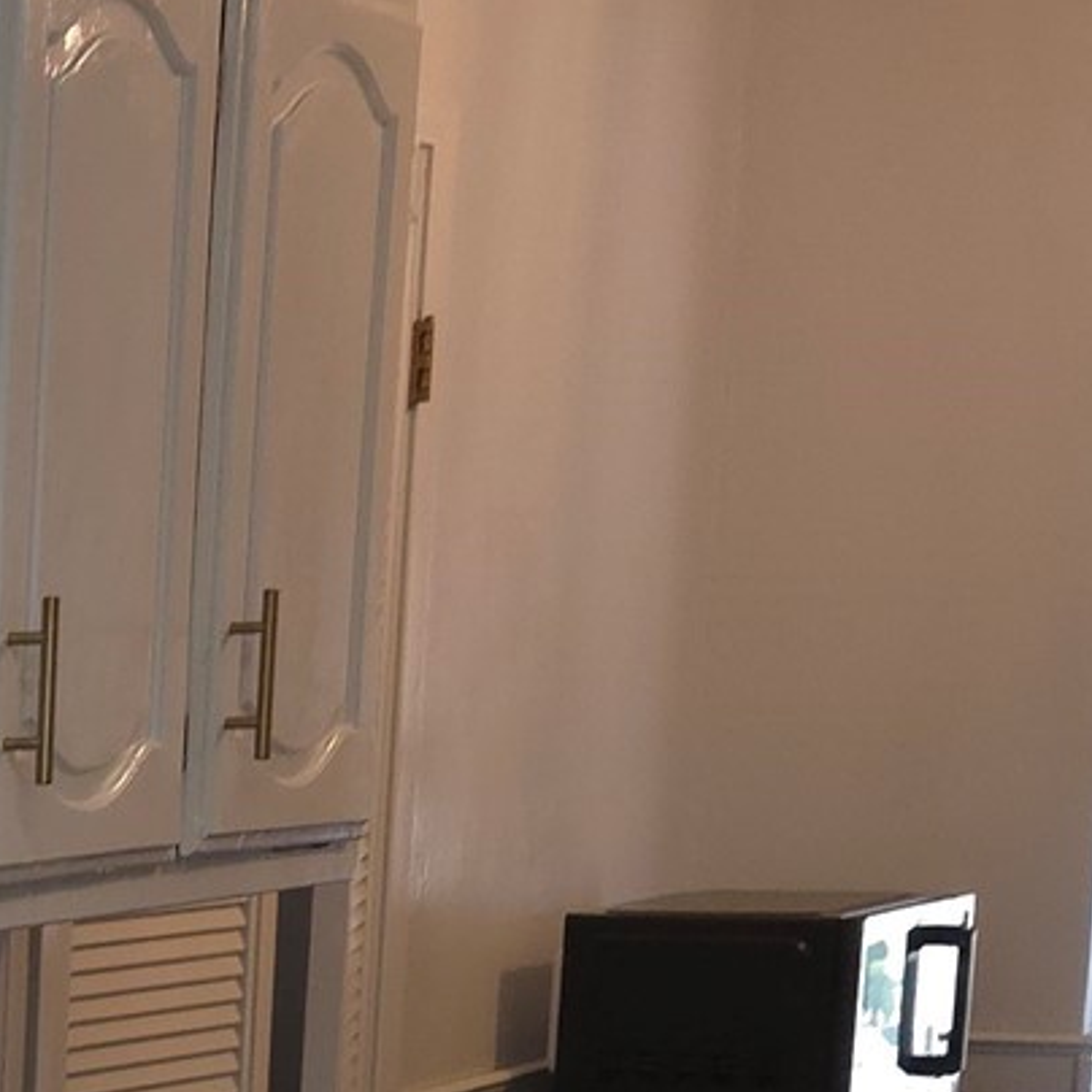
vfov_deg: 16.2
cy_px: 1314
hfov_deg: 12.9
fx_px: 3676
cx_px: -1538
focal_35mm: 103
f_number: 1.7
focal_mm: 6.3
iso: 250
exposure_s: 1/60
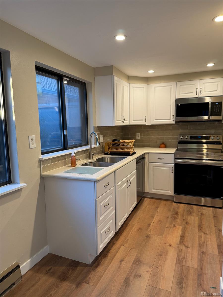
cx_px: 112
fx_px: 206
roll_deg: +1.2
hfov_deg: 56.8
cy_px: 148
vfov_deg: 71.6
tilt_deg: -6.4
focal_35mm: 24
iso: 125
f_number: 1.78
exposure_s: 1/60
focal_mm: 6.76
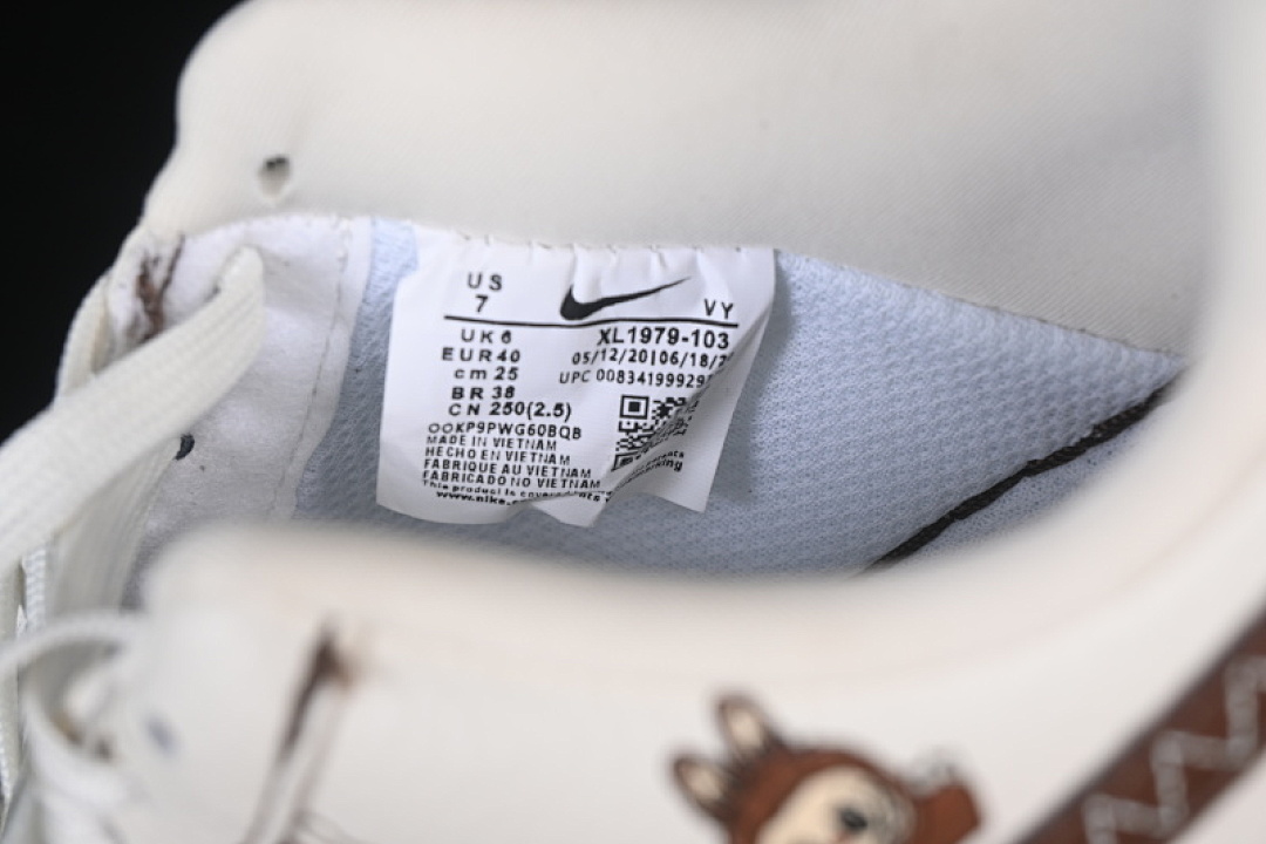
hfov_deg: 27.0
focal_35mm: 75
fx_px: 2637
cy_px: 422
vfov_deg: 18.2
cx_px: 633
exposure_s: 1/100
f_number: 7.1
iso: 160
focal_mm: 50
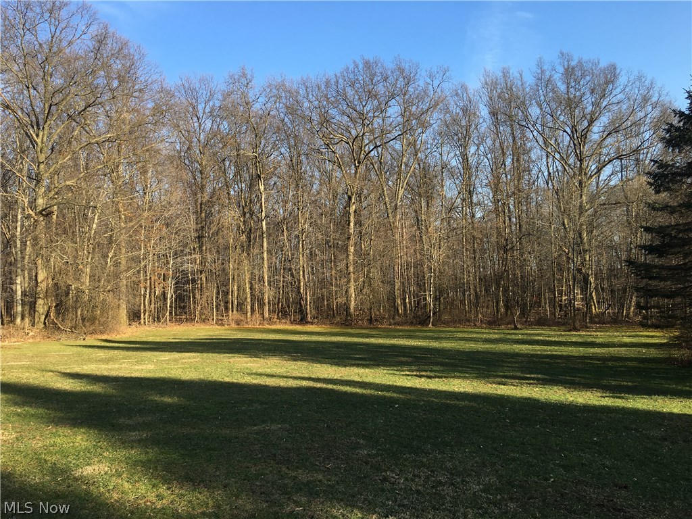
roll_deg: +2.9
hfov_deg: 61.7
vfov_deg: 48.2
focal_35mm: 29
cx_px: 346
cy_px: 260
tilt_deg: +5.6
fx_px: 580
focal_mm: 4.15
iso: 25
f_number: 2.2
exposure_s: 1/646
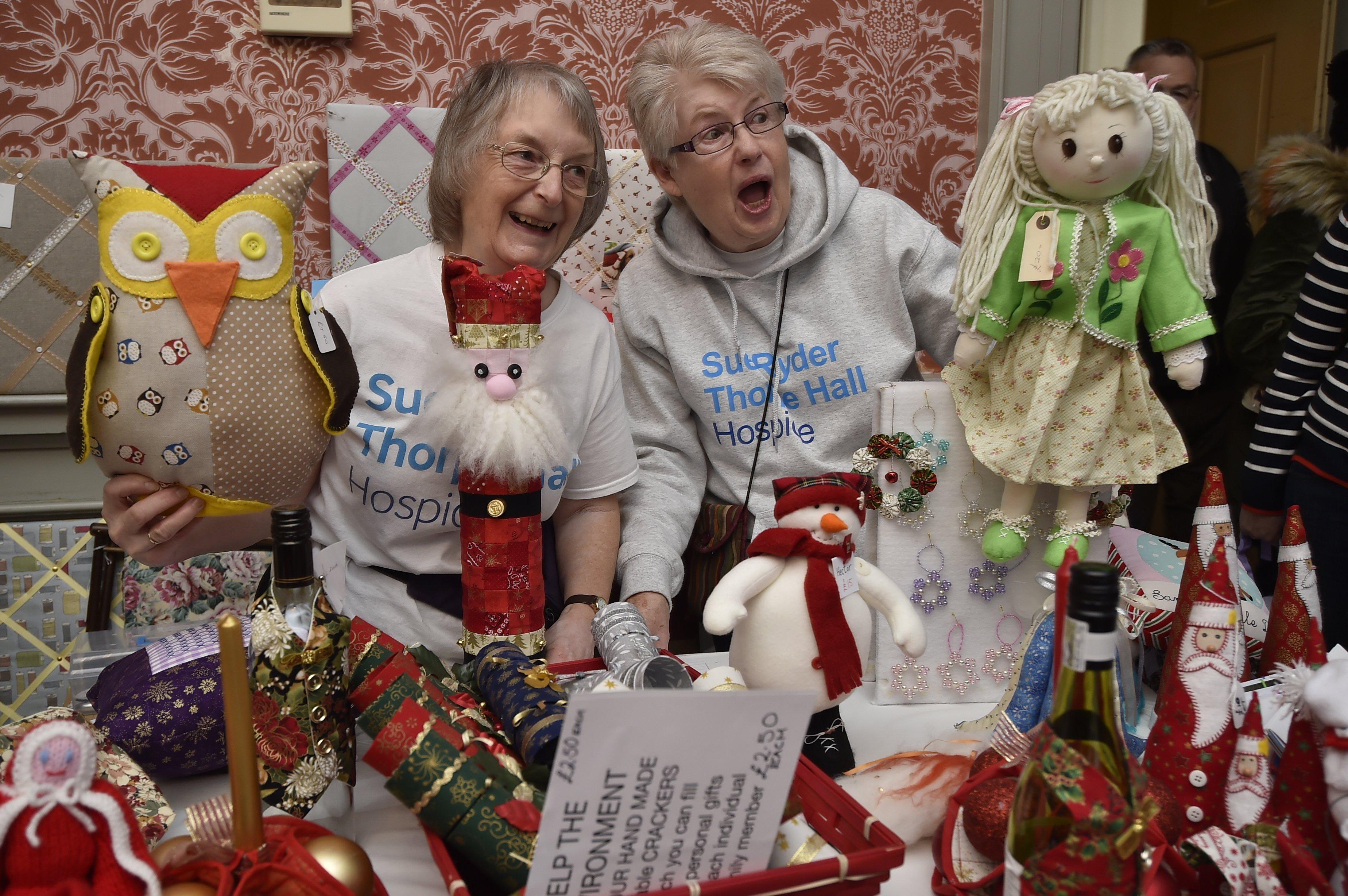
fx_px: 1085
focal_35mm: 29
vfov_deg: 44.9
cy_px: 448
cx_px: 674
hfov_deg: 63.7
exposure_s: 1/40
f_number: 5
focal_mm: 29
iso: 500
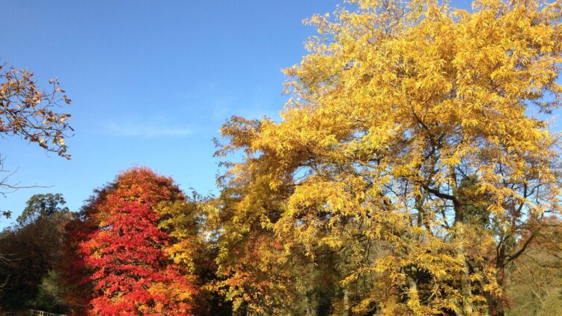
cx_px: 281
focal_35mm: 39
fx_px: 581
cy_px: 215
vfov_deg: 30.1
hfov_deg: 51.6
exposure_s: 1/756
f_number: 2.4
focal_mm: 4.28
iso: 50
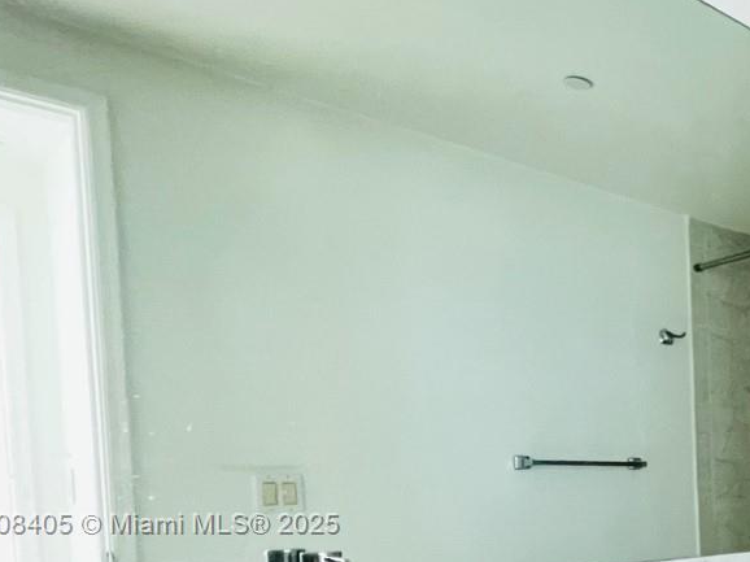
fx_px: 780
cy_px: 526
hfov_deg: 35.8
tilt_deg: -2.1
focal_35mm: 36
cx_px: 962
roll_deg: +0.9
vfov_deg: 36.6
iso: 500
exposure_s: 1/60
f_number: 1.8
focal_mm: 1.57
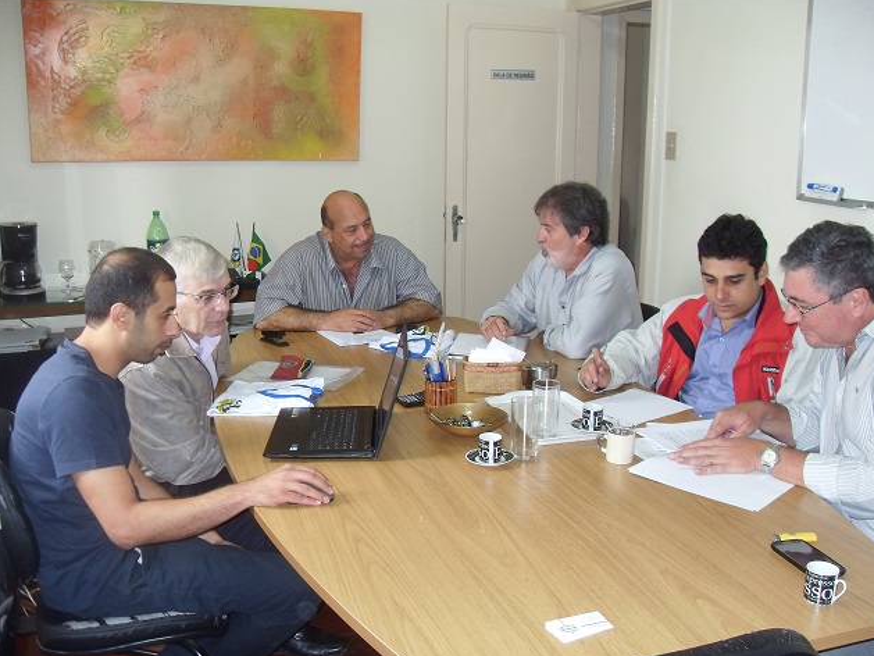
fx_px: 884
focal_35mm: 35
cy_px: 332
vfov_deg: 40.7
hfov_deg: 52.6
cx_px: 446
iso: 160
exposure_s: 1/45
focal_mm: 6.3
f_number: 2.8
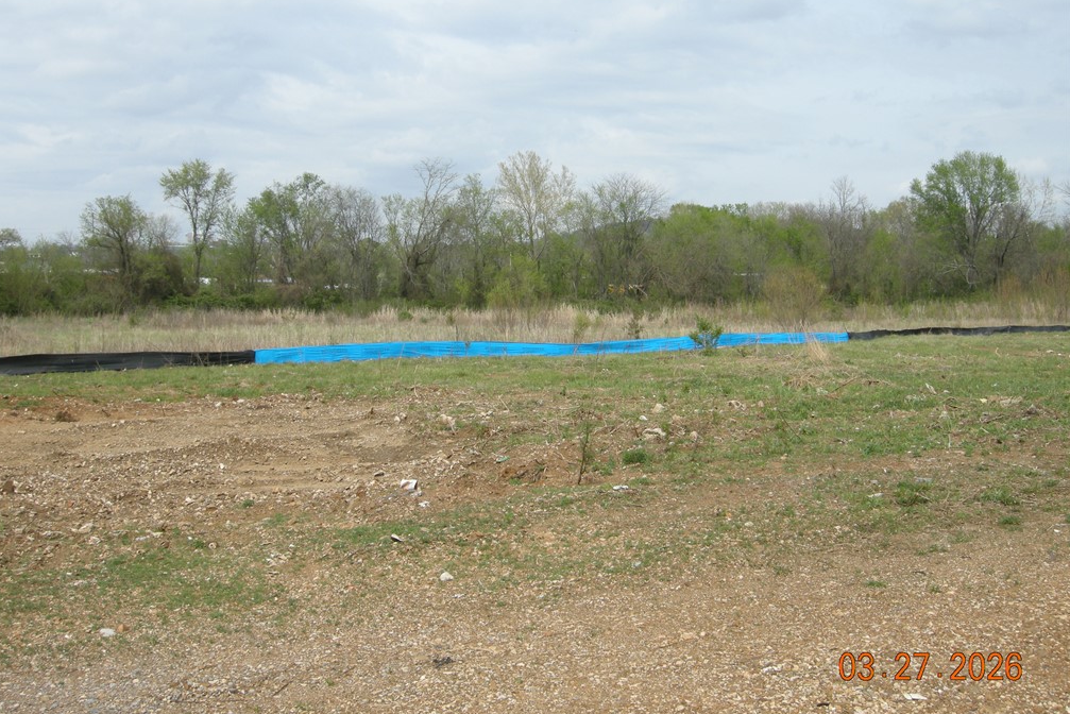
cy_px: 343
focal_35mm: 37
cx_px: 527
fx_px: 1100
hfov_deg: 51.9
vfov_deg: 36.0
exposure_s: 1/228
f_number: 6.1
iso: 64
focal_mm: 7.5
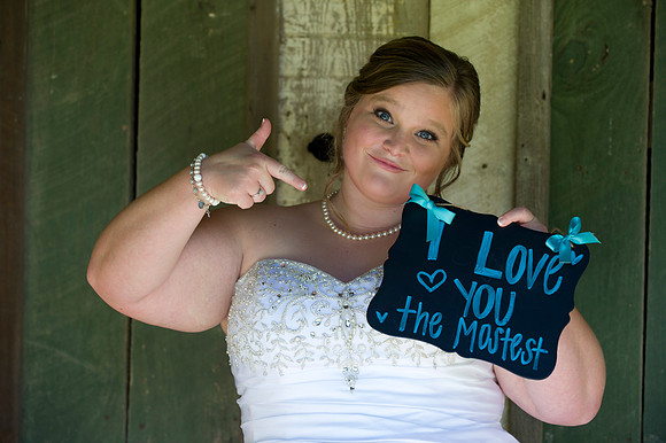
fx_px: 1886
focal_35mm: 102
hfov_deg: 20.0
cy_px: 222
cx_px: 333
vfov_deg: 13.4
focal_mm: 102
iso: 200
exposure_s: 1/160
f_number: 3.5
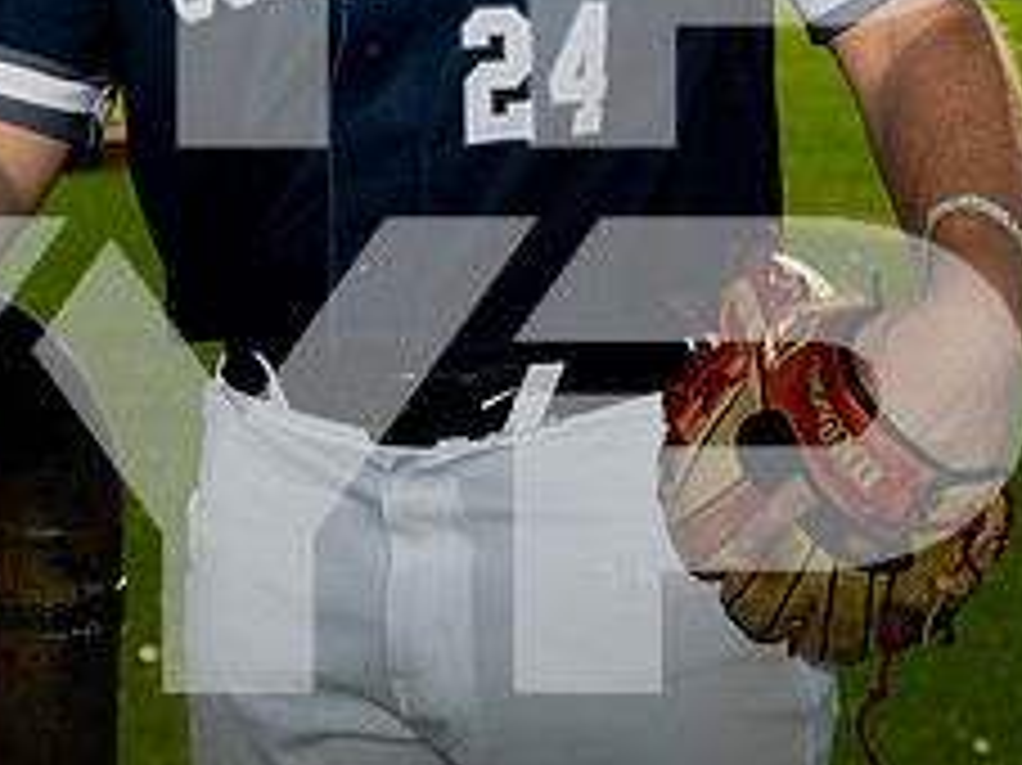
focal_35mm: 108
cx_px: 441
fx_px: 3187
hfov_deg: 18.2
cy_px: -88
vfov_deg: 13.4
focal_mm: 44
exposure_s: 1/250
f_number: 4.5
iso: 100
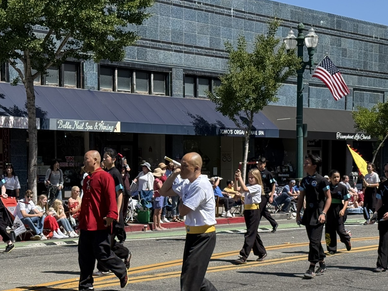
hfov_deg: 23.8
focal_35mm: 82
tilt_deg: -2.4
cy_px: 219
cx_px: 185
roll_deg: +0.0
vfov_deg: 17.9
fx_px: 919
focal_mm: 6.76
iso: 64
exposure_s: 1/3096
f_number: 1.78
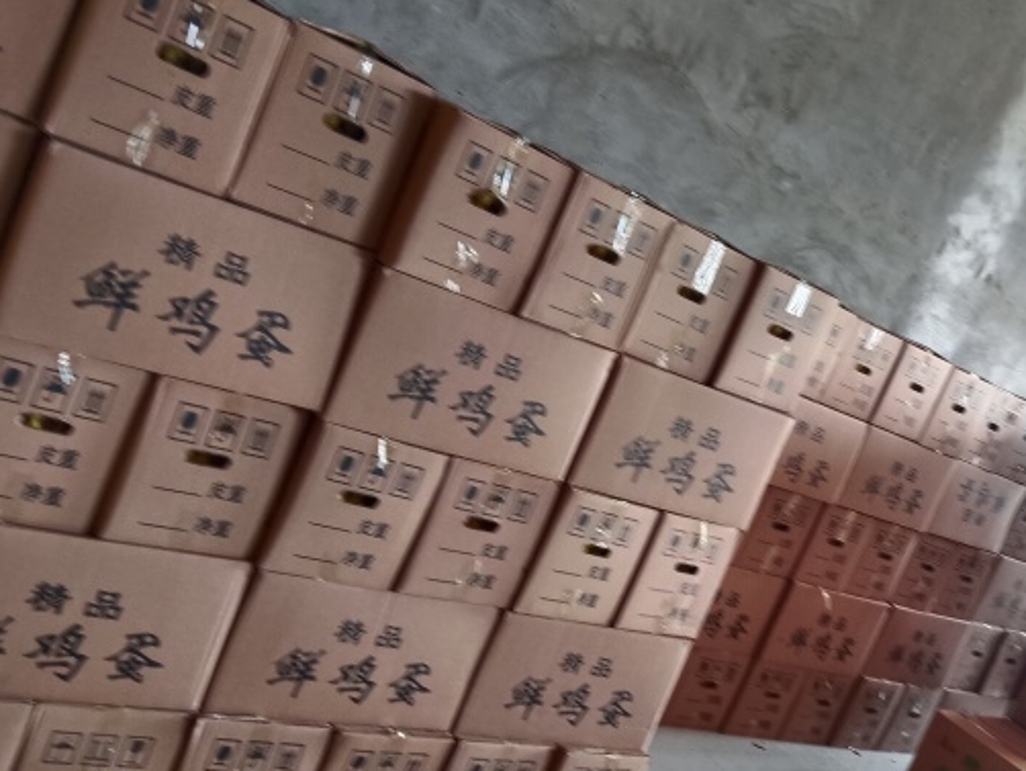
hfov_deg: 42.9
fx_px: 1275
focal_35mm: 43
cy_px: 454
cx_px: 728
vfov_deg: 33.5
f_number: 2.2
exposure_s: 1/33.3
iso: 222
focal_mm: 3.66
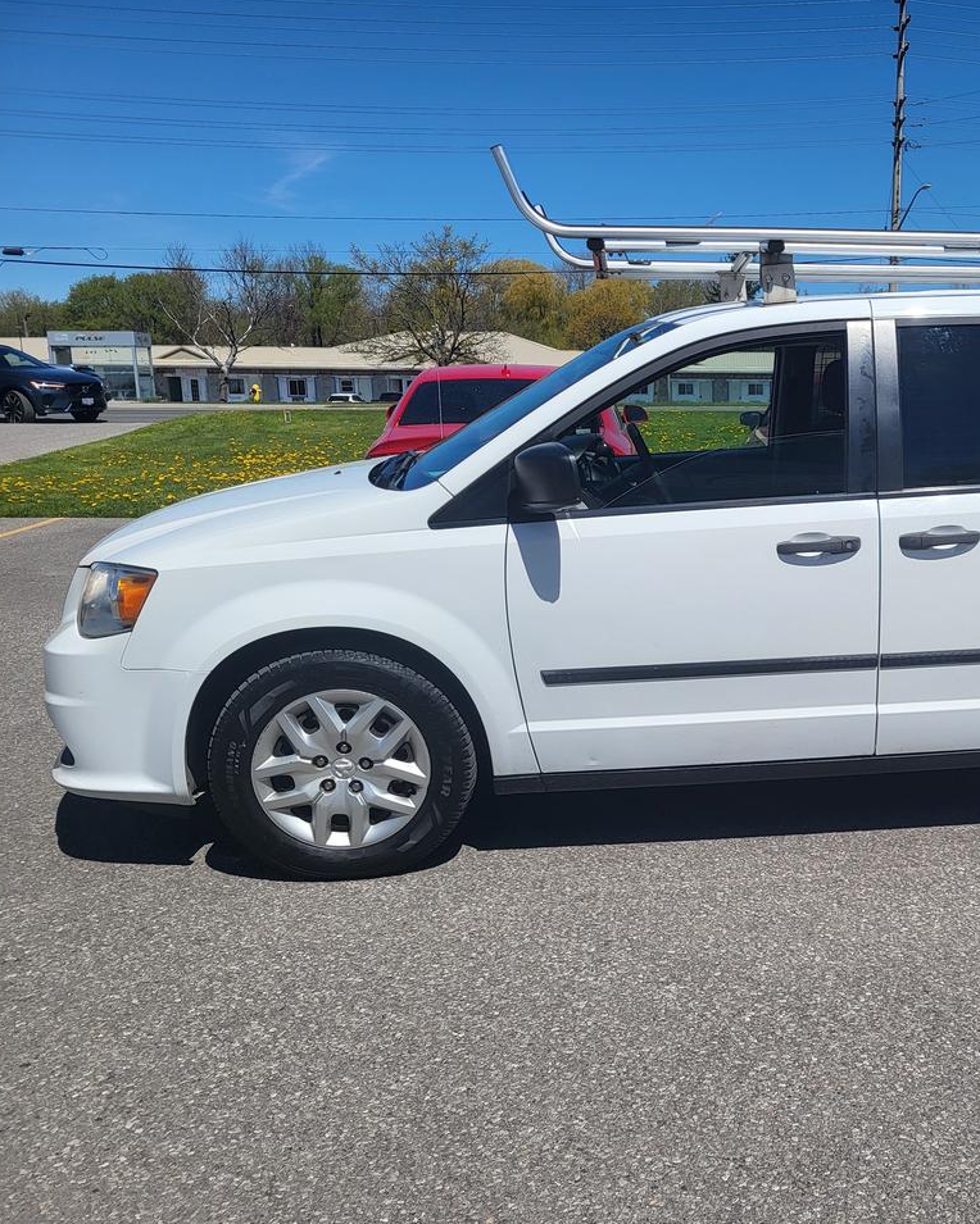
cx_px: 808
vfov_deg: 52.8
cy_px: 610
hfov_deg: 41.2
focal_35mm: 34
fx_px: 1233
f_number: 1.8
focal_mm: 5.4
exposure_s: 1/5048
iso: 40
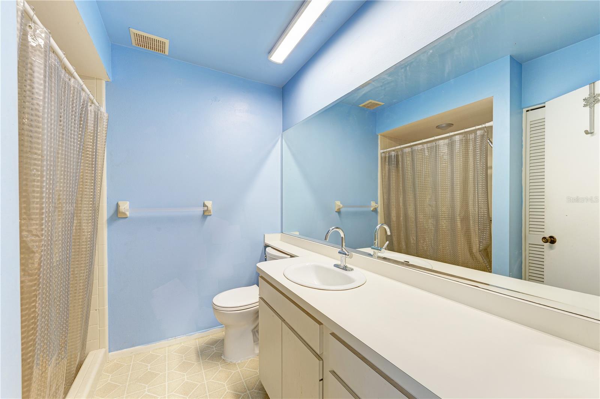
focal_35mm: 14
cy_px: 200
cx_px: 300
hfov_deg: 104.3
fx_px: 233
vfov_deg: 81.1
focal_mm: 14
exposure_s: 1/10
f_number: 9
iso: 400
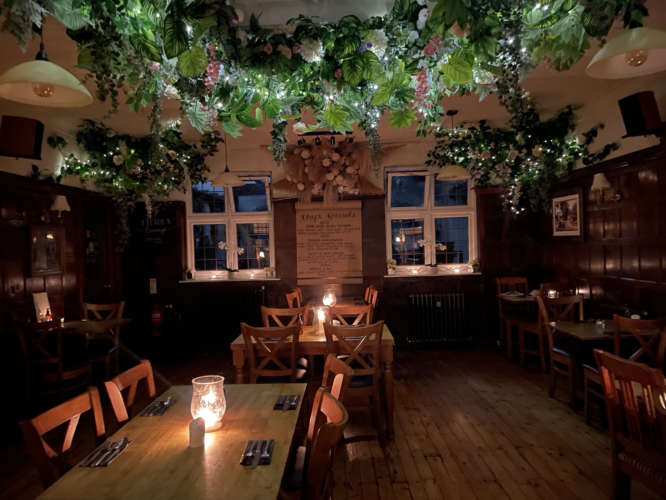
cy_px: 250
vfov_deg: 53.1
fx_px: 500
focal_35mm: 26
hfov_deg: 67.3
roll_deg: +2.4
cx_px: 333
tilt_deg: -2.3
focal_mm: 4.2
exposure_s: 1/7
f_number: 1.6
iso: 1600
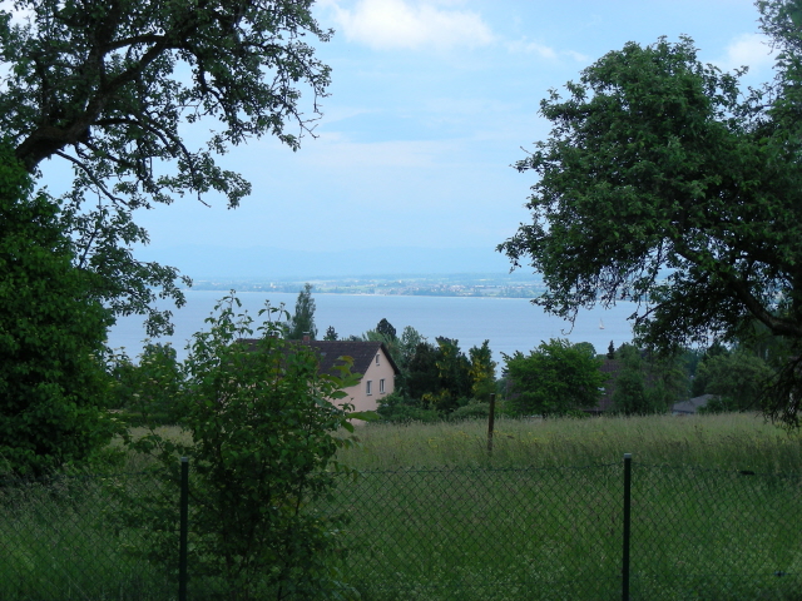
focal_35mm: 87
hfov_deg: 22.5
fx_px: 2016
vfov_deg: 17.0
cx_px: 401
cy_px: 300
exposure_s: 1/271
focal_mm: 14.6
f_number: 4
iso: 50
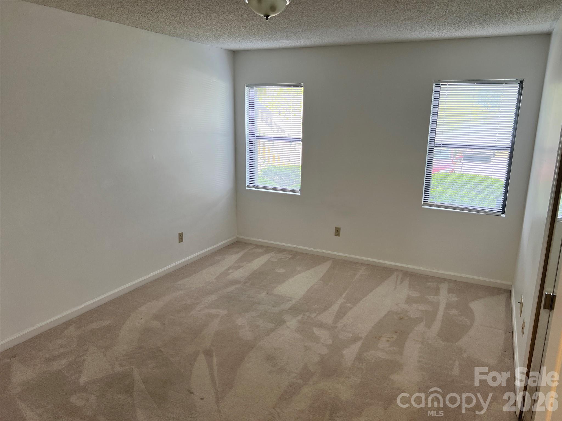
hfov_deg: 67.3
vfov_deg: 53.1
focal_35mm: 26
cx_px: 281
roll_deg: -0.7
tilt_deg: -13.8
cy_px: 210
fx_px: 422
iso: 80
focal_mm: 5.7
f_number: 1.5
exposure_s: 1/120
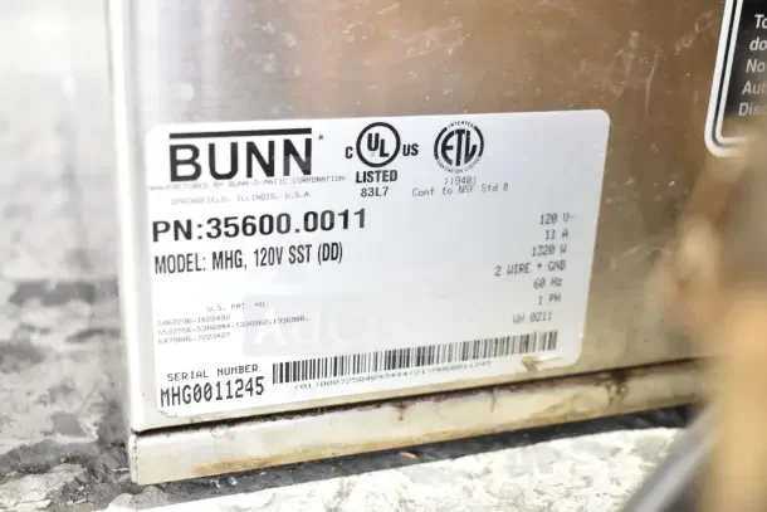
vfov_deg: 29.0
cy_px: 256
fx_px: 991
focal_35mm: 46
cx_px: 384
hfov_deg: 42.3
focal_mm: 31
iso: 1800
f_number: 4.2
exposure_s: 1/50
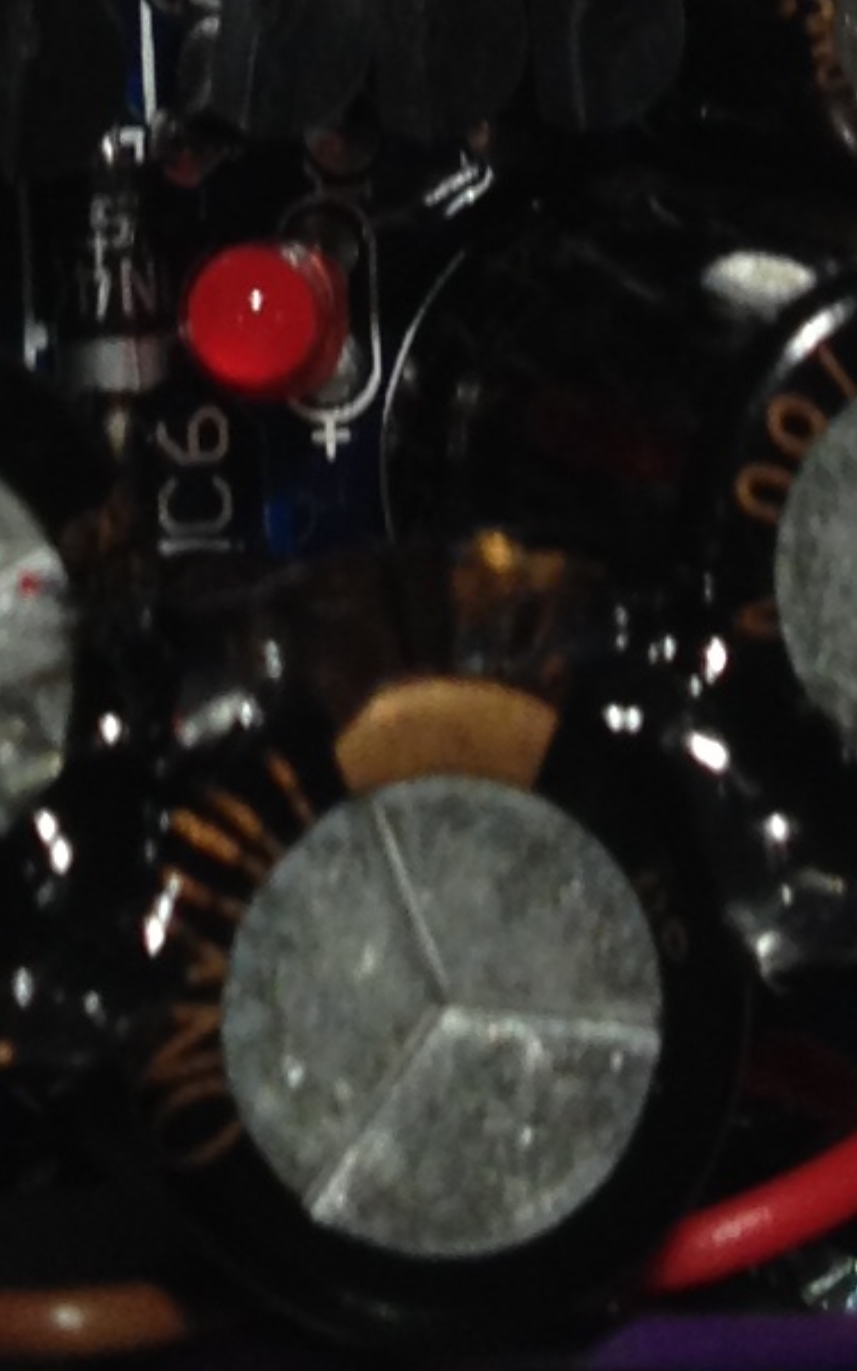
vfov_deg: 9.7
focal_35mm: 200
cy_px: -1480
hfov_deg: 6.6
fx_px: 7476
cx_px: 222
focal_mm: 4.28
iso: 50
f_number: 2.4
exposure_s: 1/25
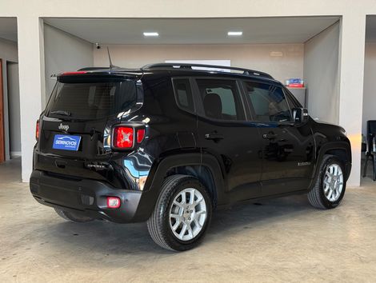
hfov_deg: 39.6
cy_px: 142
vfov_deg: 30.3
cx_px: 188
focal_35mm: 48
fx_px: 522
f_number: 1.78
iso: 250
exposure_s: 1/60
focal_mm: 6.76
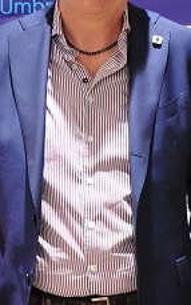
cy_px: 119
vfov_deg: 15.5
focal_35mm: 135
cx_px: -23
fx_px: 1125
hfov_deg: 9.6
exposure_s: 1/80
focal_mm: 38
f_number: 2.8
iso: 1600
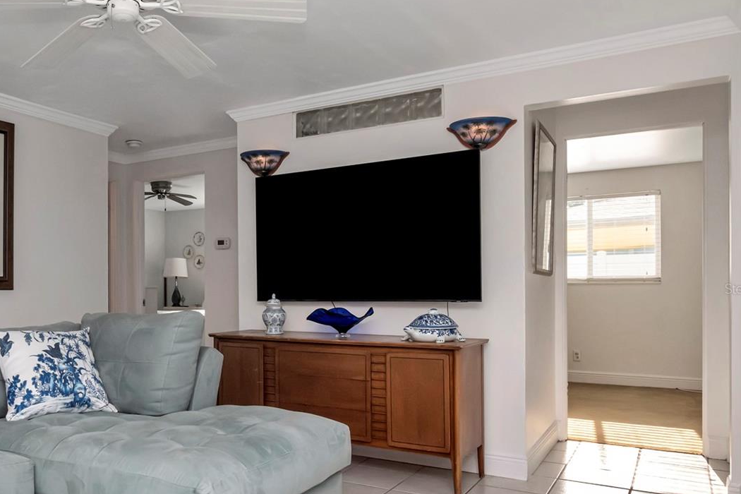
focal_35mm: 32
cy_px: 289
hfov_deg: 56.9
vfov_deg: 41.0
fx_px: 659
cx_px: 223
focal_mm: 14
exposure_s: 1/80
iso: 800
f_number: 14
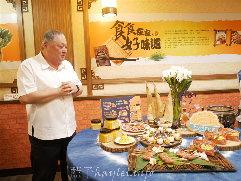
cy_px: 90
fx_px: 209
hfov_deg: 60.0
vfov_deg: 46.8
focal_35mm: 30
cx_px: 120
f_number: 1.7
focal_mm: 15
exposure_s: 1/60
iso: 1000
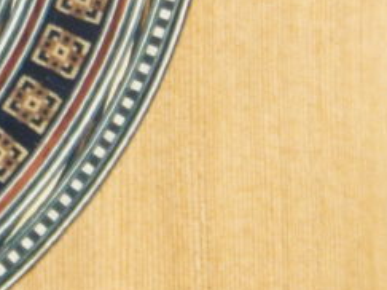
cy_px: -172
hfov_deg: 2.3
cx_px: -351
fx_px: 9822
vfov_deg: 1.7
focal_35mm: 879
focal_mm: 100
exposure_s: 1/125
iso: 3200
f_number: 5.6
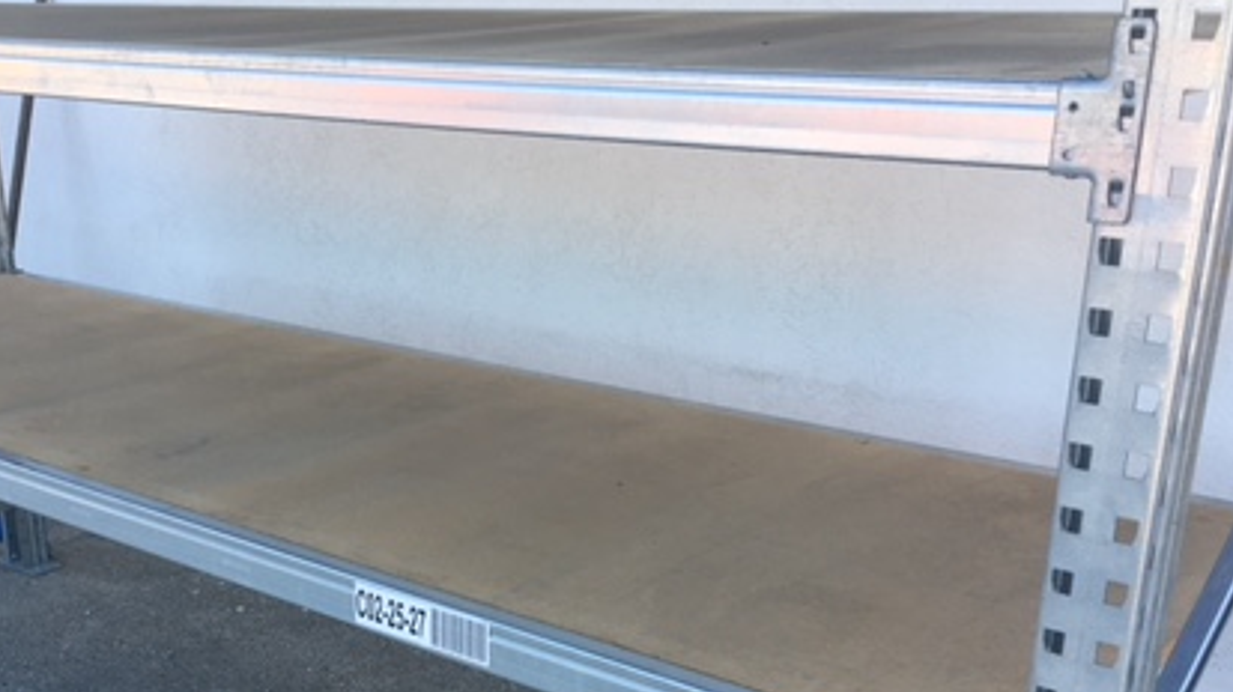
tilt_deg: -24.4
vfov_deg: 23.7
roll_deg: +1.8
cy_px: 623
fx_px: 1601
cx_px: 445
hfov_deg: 41.7
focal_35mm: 49
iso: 25
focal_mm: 4.15
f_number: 2.2
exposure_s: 1/234
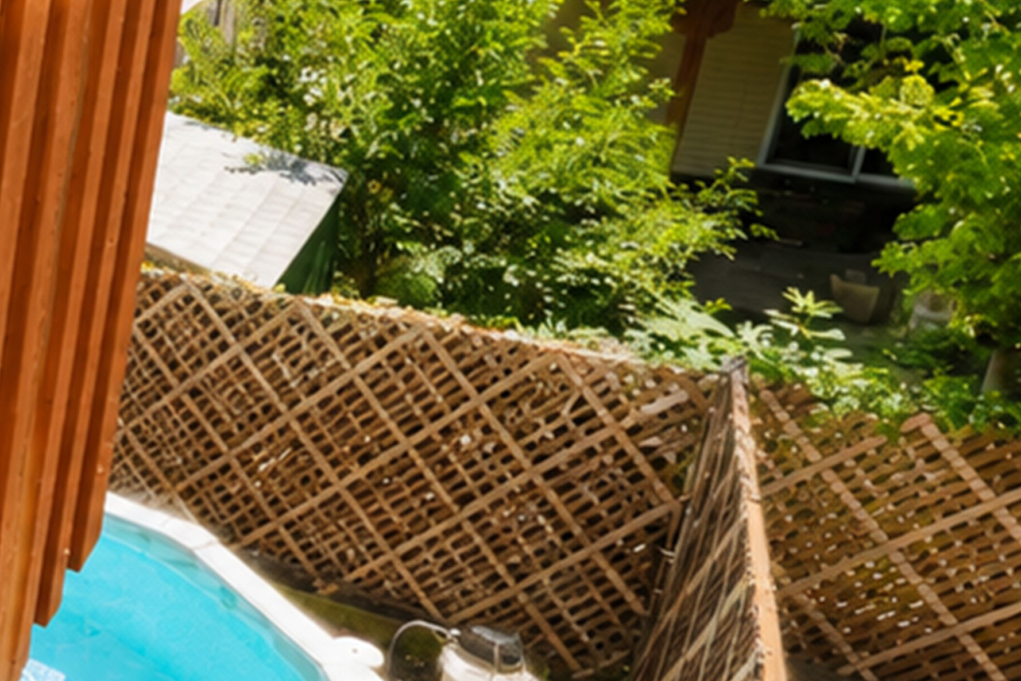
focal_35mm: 54
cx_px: -552
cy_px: 214
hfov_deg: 25.9
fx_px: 1531
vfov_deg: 24.9
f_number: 9
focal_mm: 16
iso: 100
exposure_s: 1/125
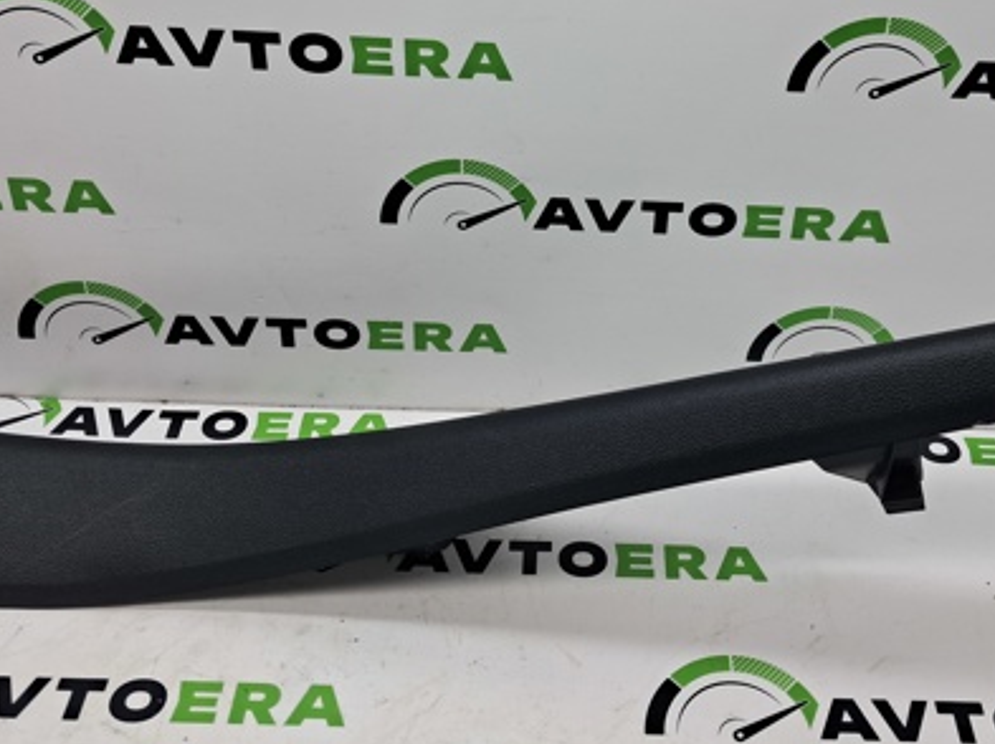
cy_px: 148
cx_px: 587
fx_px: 1264
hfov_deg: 42.8
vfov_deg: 31.9
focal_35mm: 44
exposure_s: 1/100
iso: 50
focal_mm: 4
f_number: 1.8
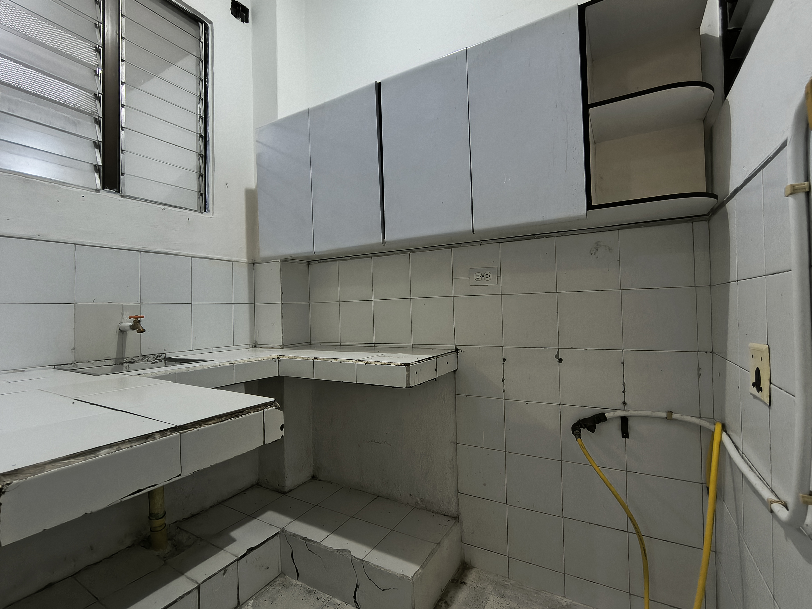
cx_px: 406
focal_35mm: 12
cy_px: 304
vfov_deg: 94.5
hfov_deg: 110.5
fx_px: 281
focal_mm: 2.13
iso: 458
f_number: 2.2
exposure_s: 1/30
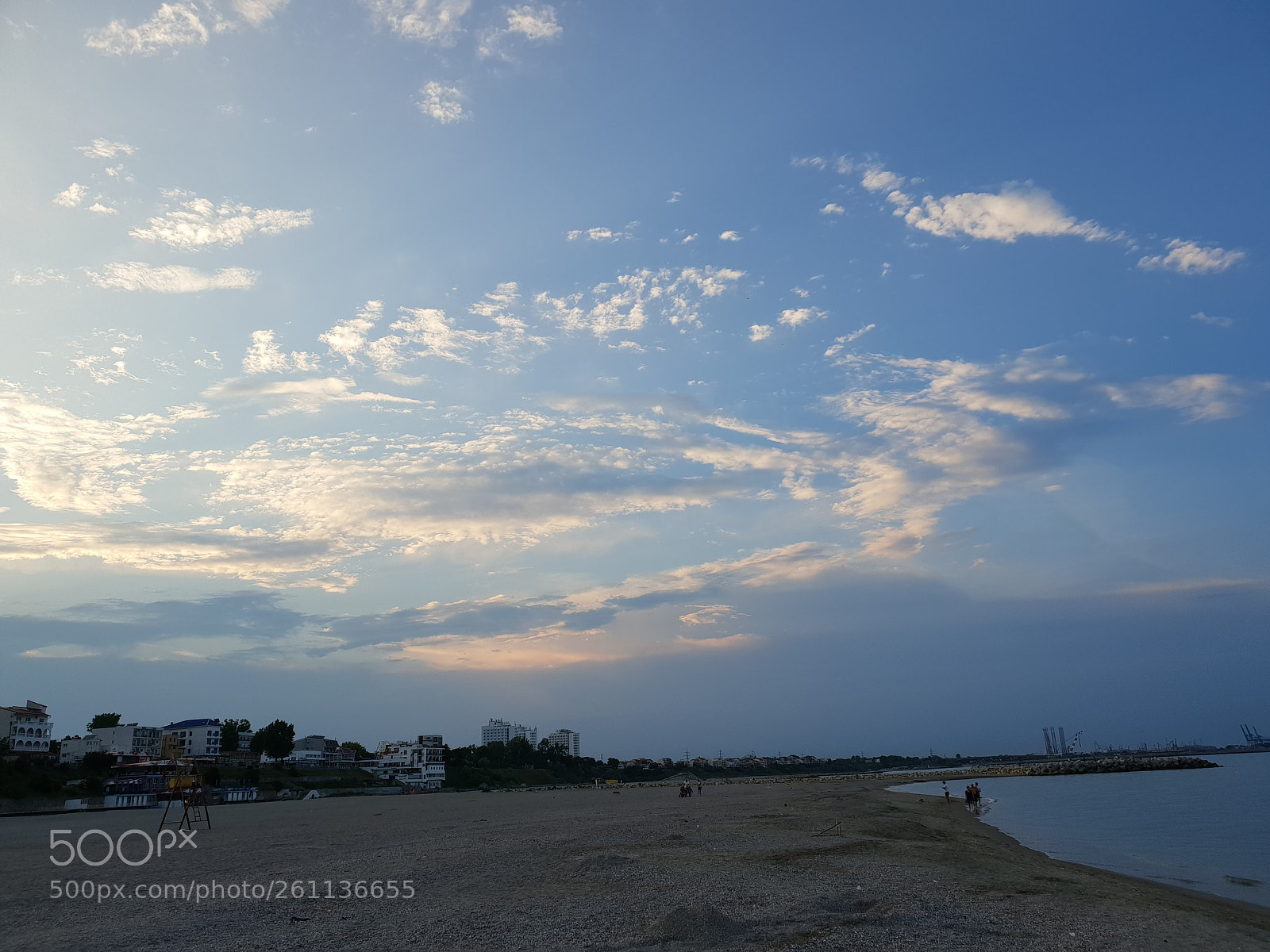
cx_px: 635
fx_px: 954
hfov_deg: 67.3
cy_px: 476
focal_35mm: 26
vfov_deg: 53.1
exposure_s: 1/479
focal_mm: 4.3
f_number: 2.4
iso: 50
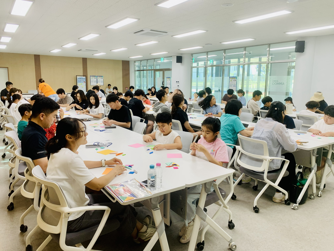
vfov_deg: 53.1
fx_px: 251
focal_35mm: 26
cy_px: 126
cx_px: 167
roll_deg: -0.9
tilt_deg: -9.8
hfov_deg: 67.3
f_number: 1.8
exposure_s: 1/120
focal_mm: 4.25
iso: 64
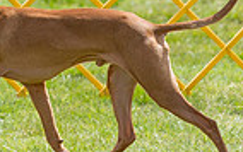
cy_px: -147
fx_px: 5004
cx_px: -29
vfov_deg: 1.7
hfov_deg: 2.8
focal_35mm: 755
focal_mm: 137
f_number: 3.5
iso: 100
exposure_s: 1/1000
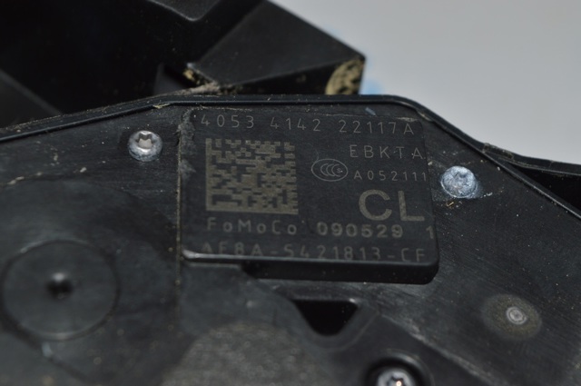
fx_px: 1330
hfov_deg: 24.6
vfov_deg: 16.5
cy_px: 193
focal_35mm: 82
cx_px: 290
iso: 100
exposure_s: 1/60
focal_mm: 55
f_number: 8
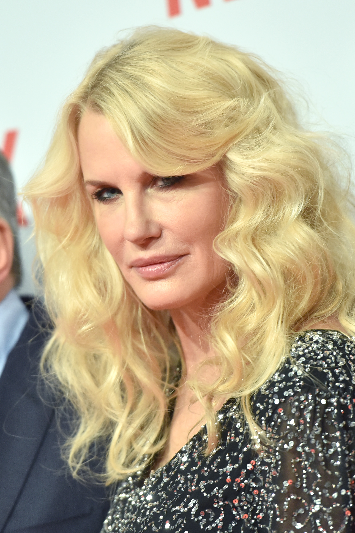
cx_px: 178
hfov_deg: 6.9
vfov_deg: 10.3
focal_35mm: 200
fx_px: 2958
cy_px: 266
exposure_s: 1/250
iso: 2000
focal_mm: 200
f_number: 2.8
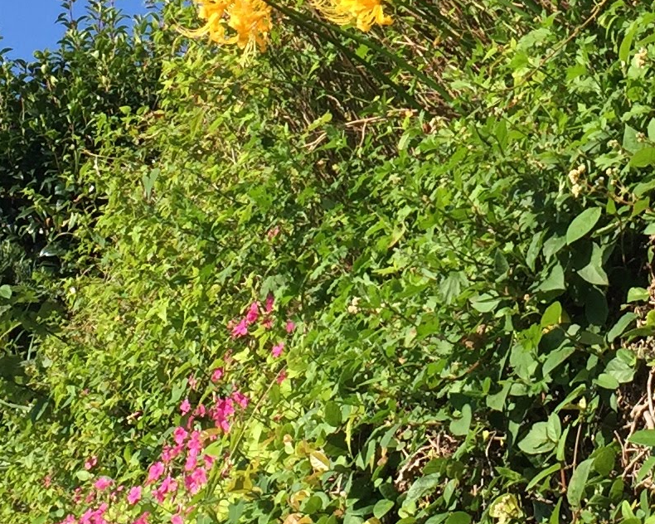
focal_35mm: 117
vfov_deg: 13.0
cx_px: 516
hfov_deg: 16.3
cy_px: 22
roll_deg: +1.2
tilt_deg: +25.2
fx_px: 2268
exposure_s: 1/1199
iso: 32
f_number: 2.2
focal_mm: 4.15
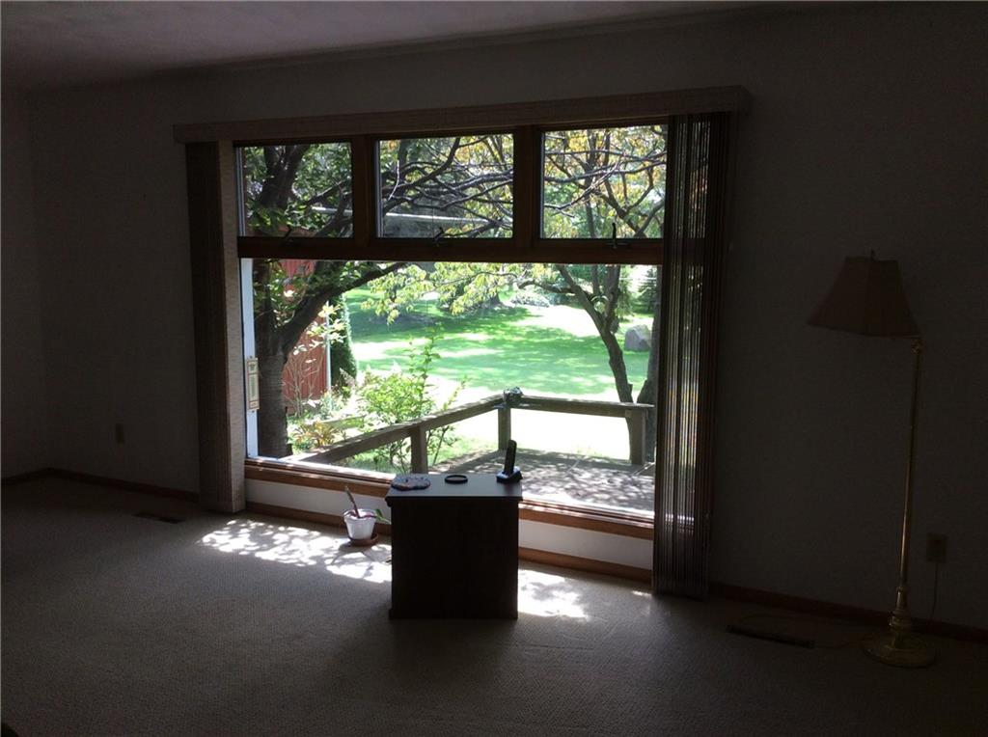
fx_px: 912
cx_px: 494
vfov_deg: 44.0
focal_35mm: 32
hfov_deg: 56.9
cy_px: 368
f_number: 2.4
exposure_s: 1/120
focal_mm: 3.3
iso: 50
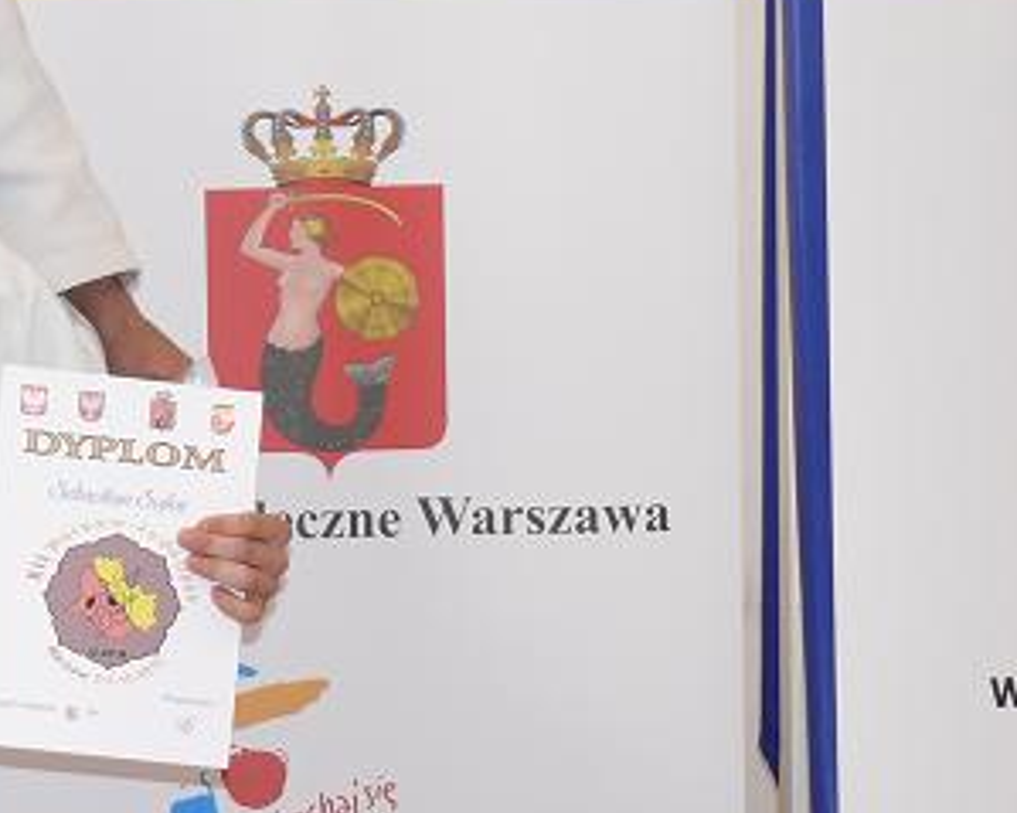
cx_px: -282
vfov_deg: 10.4
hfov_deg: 12.6
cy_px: 405
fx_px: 4483
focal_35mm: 149
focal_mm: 10.5
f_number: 3.2
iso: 100
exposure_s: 1/60
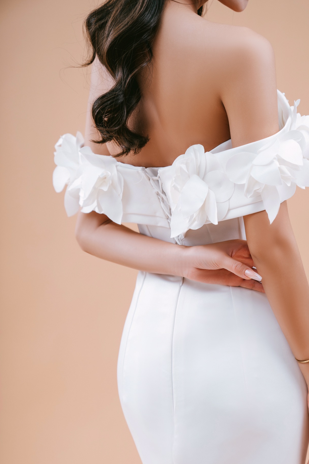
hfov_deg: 15.3
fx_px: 1146
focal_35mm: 89
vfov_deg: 22.8
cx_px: 187
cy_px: 287
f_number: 3.2
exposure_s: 1/160
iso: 200
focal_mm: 70
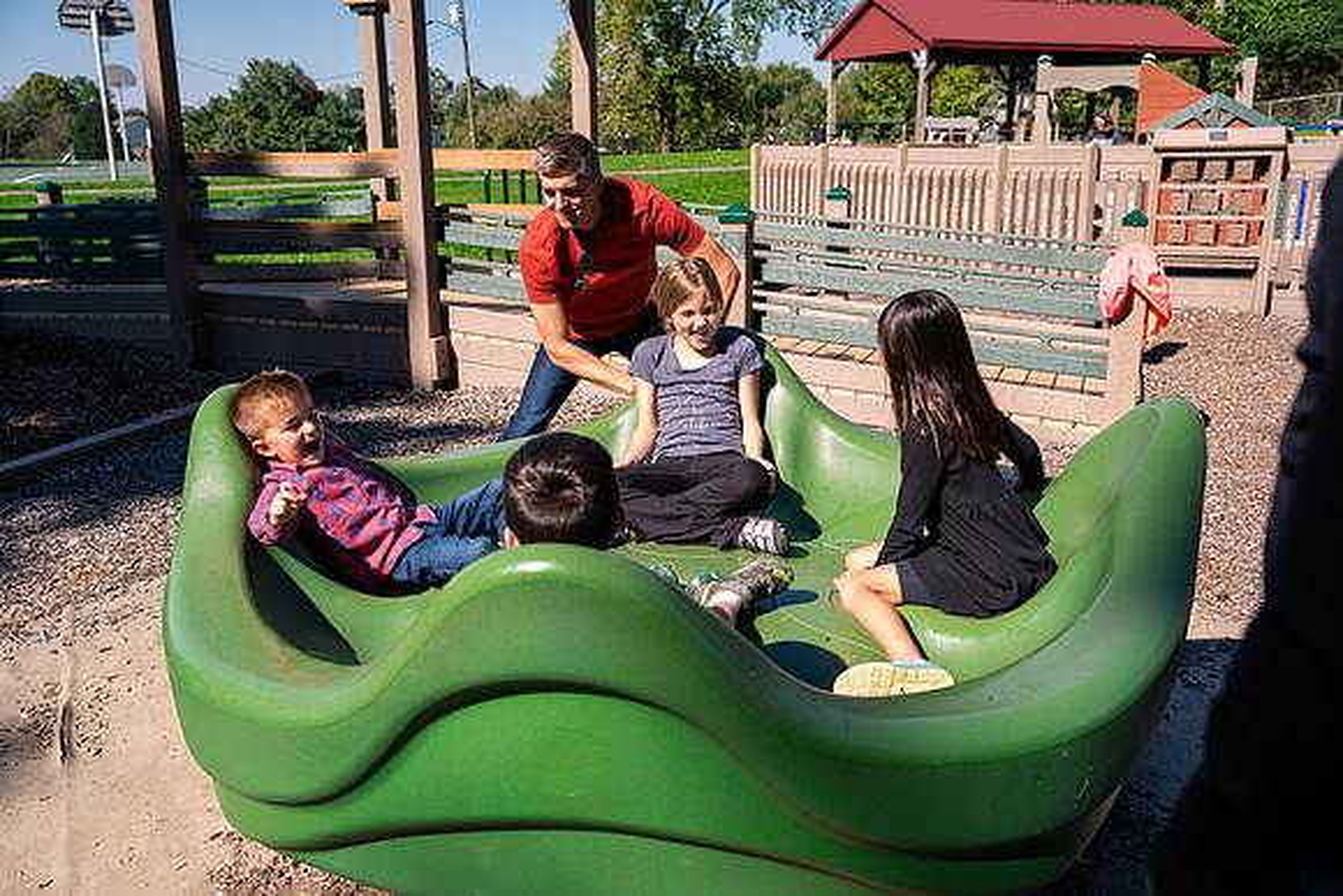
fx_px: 1157
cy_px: 448
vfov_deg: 42.3
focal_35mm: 31
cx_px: 672
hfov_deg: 60.3
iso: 400
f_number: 3.5
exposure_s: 1/5000
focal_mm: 31
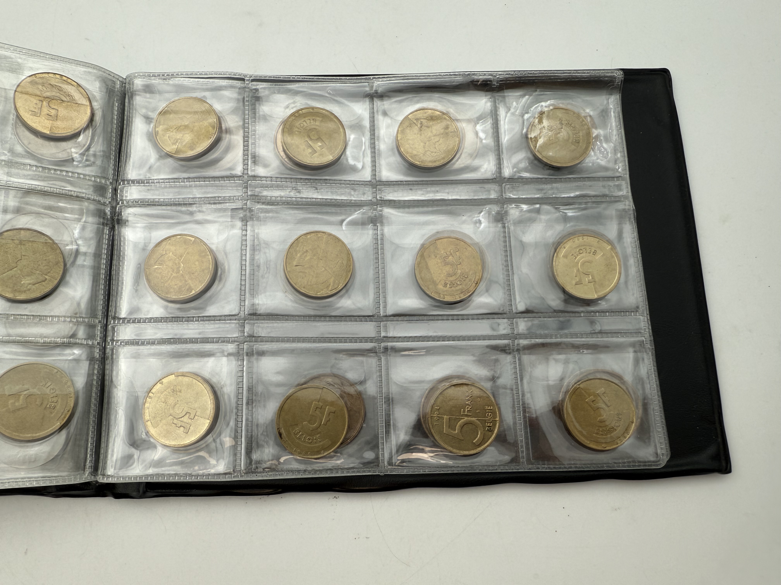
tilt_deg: -77.0
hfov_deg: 71.6
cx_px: 390
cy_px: 292
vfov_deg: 56.8
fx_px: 541
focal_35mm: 24
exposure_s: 1/239
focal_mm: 2.22
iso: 40
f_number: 2.2
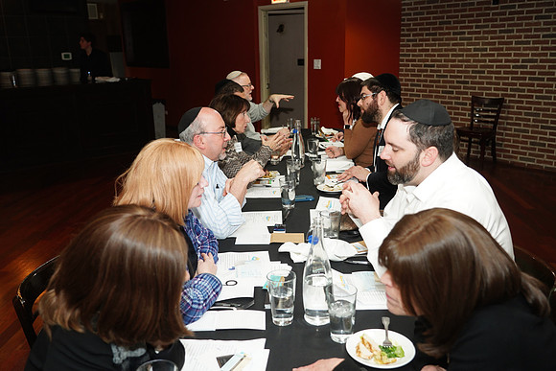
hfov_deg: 58.7
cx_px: 278
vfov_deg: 41.1
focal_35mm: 32
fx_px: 494
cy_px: 186
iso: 1000
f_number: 4
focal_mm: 32
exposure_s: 1/100
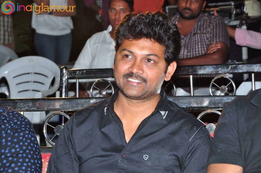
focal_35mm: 138
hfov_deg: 14.9
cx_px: 130
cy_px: 86
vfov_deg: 9.9
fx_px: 999
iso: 400
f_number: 9
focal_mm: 92
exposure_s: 1/125
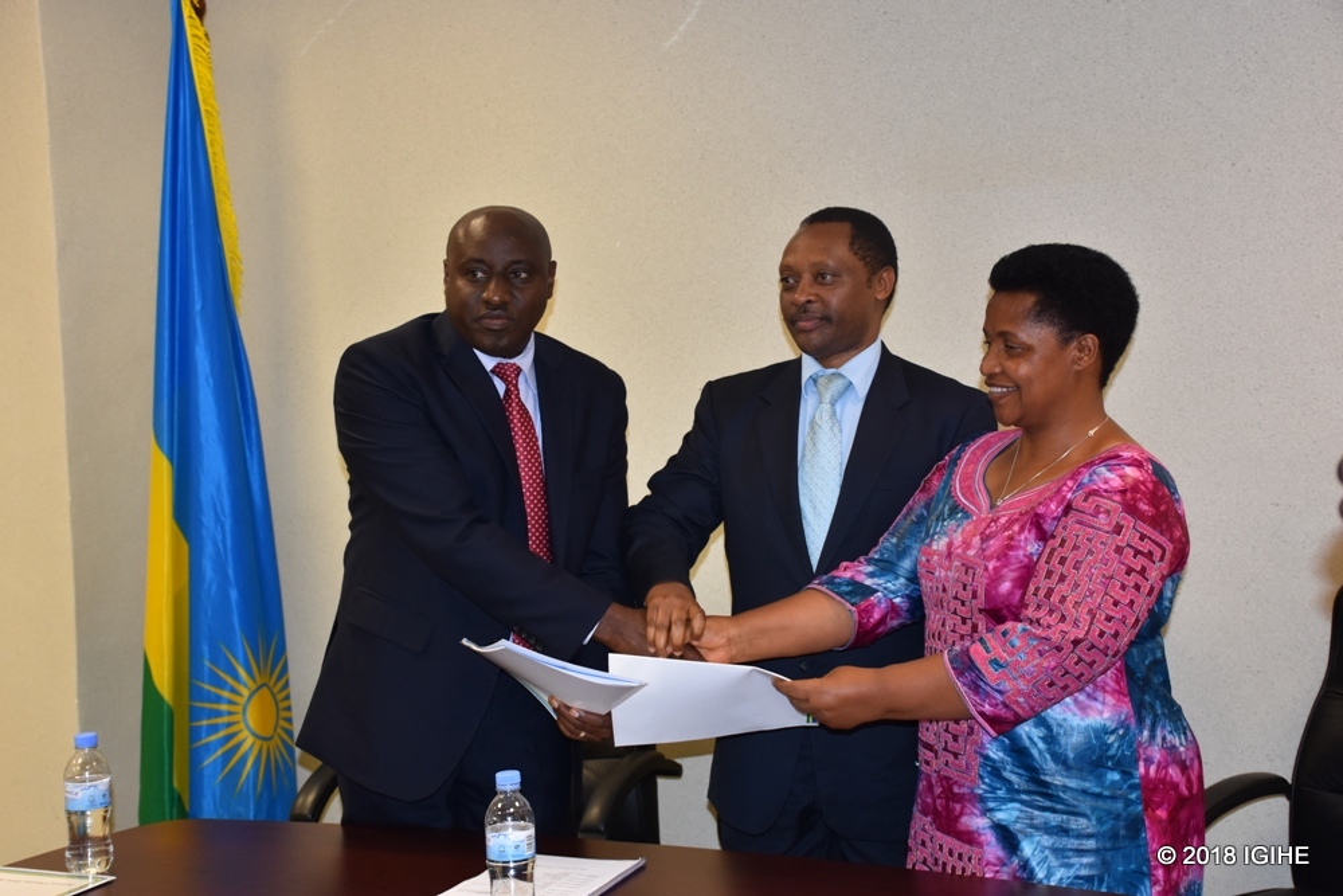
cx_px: 672
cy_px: 448
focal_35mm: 57
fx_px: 2127
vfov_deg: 23.8
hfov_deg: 35.0
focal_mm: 38
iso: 560
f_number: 4.2
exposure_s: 1/60
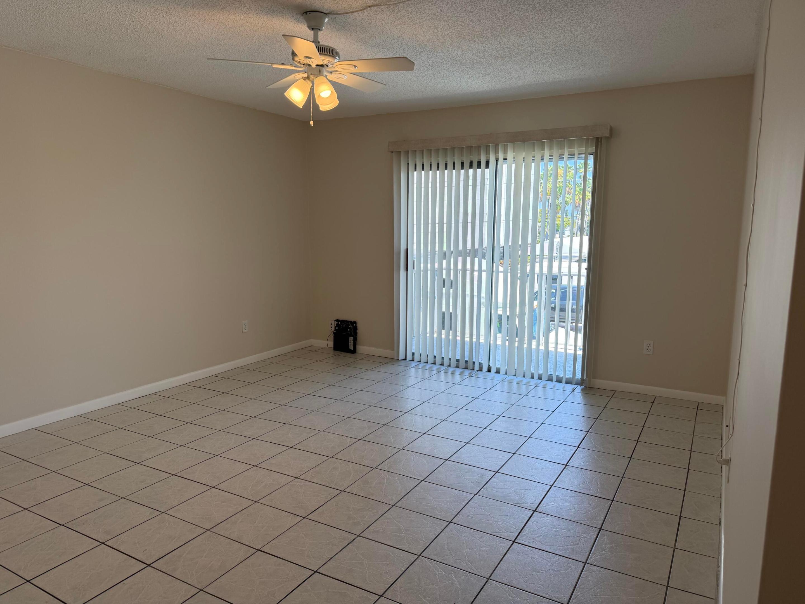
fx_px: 558
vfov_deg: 56.8
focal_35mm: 24
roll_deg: +0.2
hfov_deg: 71.6
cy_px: 302
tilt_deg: -7.9
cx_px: 402
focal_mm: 6.76
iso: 80
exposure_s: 1/214
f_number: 1.78
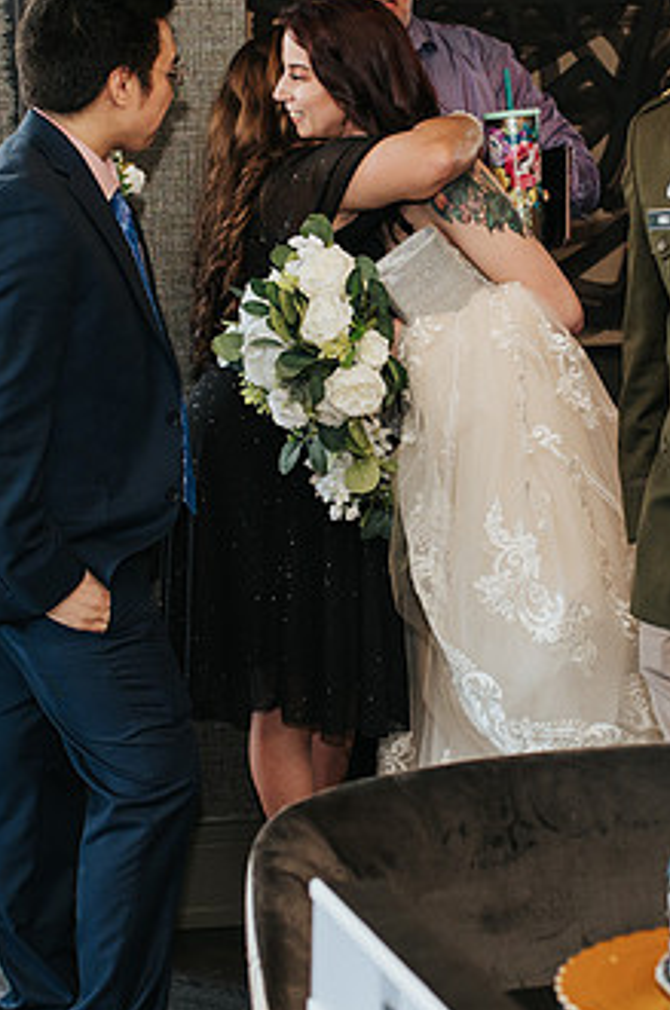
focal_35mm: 93
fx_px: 2604
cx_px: 375
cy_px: 415
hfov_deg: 14.7
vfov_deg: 21.9
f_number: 3.5
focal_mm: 35
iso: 1000
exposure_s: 1/200
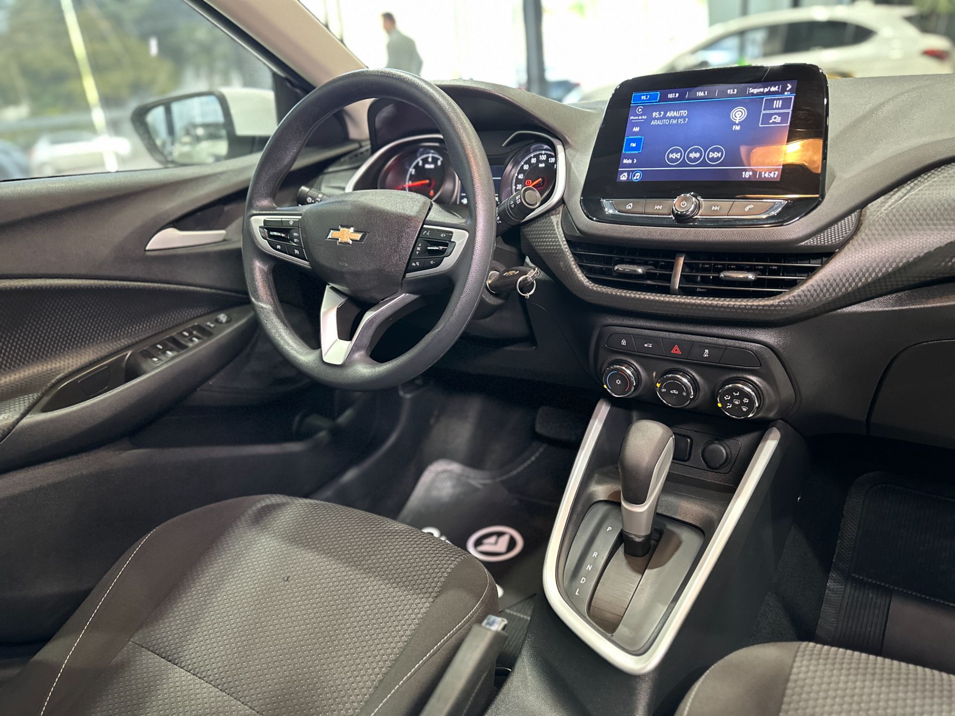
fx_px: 662
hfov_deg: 71.6
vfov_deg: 56.8
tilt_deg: -21.5
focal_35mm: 24
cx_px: 478
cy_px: 358
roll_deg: +5.7
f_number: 1.78
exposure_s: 1/60
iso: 800
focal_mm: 6.86
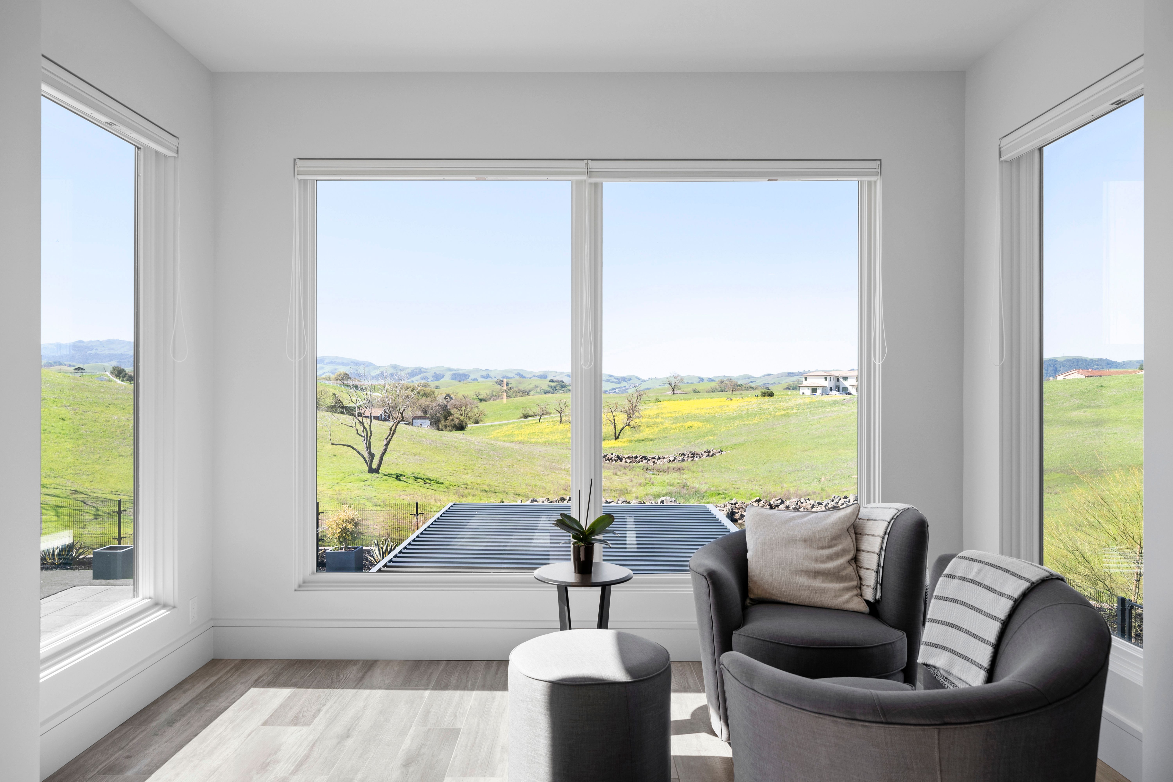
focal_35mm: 24
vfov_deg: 53.1
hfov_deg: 73.7
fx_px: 782
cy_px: 391
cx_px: 586
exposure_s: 1/40
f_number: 8
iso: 100
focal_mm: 24
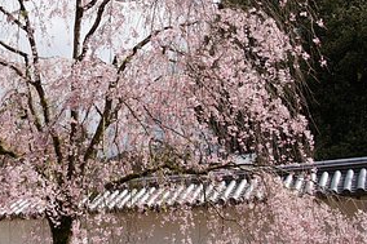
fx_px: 550
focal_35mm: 54
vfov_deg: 25.0
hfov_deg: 35.9
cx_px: 83
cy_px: 96
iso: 100
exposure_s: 1/250
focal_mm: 20
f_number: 8
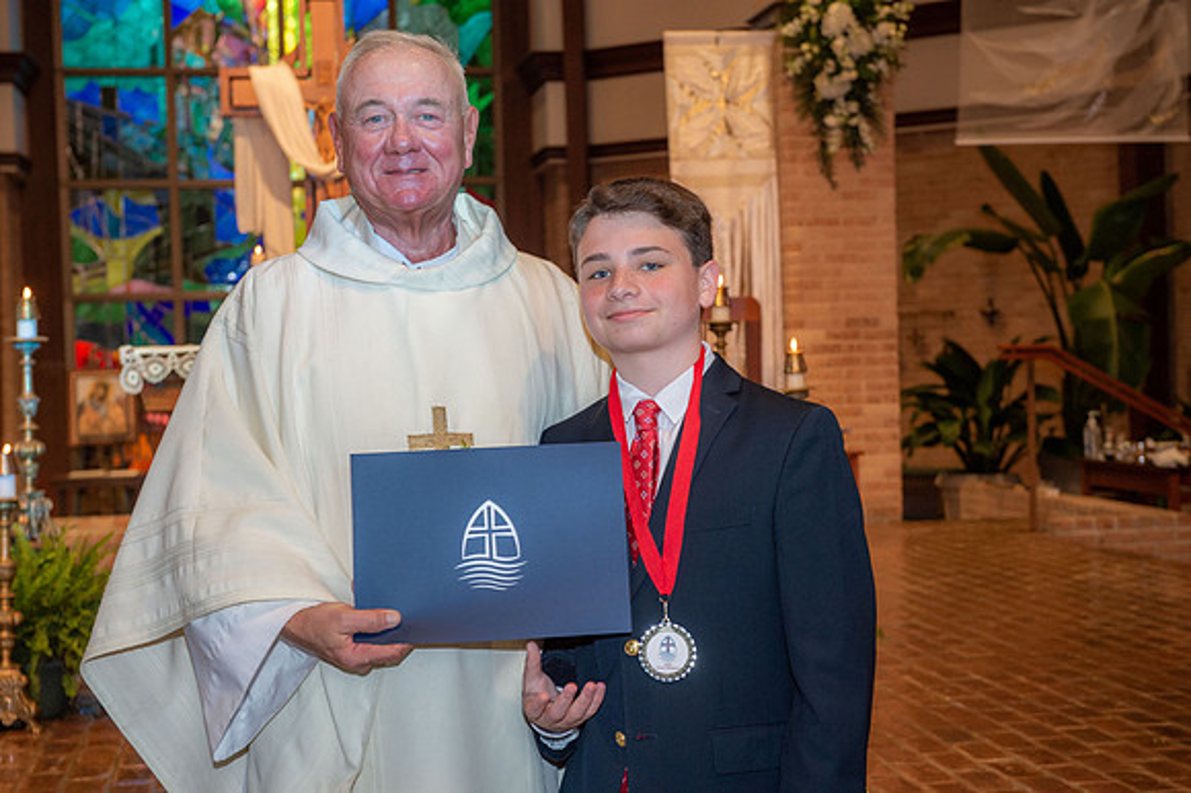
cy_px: 396
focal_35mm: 62
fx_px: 2050
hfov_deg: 32.4
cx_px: 596
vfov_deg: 21.9
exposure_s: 1/125
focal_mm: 62
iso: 1600
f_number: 5.6
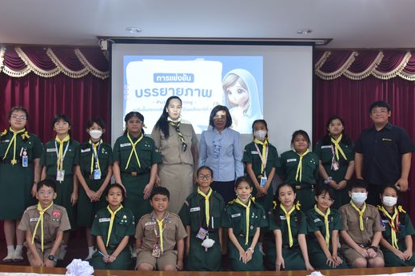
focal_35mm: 37
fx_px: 426
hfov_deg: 51.9
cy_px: 146
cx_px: 205
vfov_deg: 35.9
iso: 1000
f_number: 4
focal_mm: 32
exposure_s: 1/25
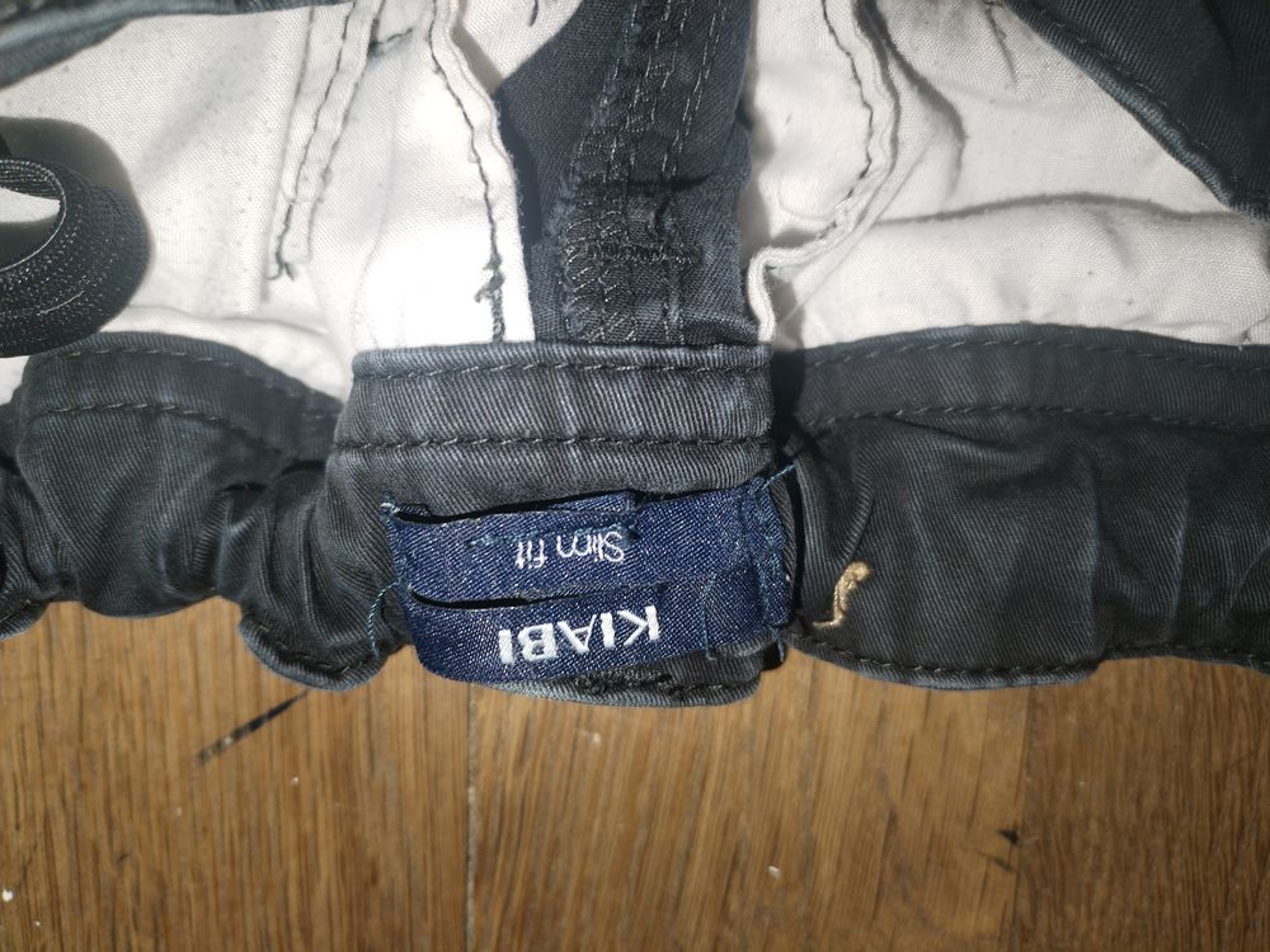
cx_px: 635
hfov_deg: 67.3
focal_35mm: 26
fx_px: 954
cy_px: 476
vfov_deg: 53.1
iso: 179
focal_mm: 4.75
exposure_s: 1/50
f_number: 1.8
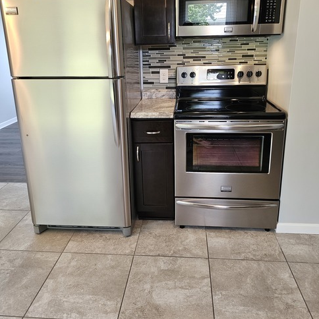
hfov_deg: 57.3
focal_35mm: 28
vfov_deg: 56.9
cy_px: 129
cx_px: 164
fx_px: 292
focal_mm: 6.3
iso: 200
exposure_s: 1/120
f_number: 1.7
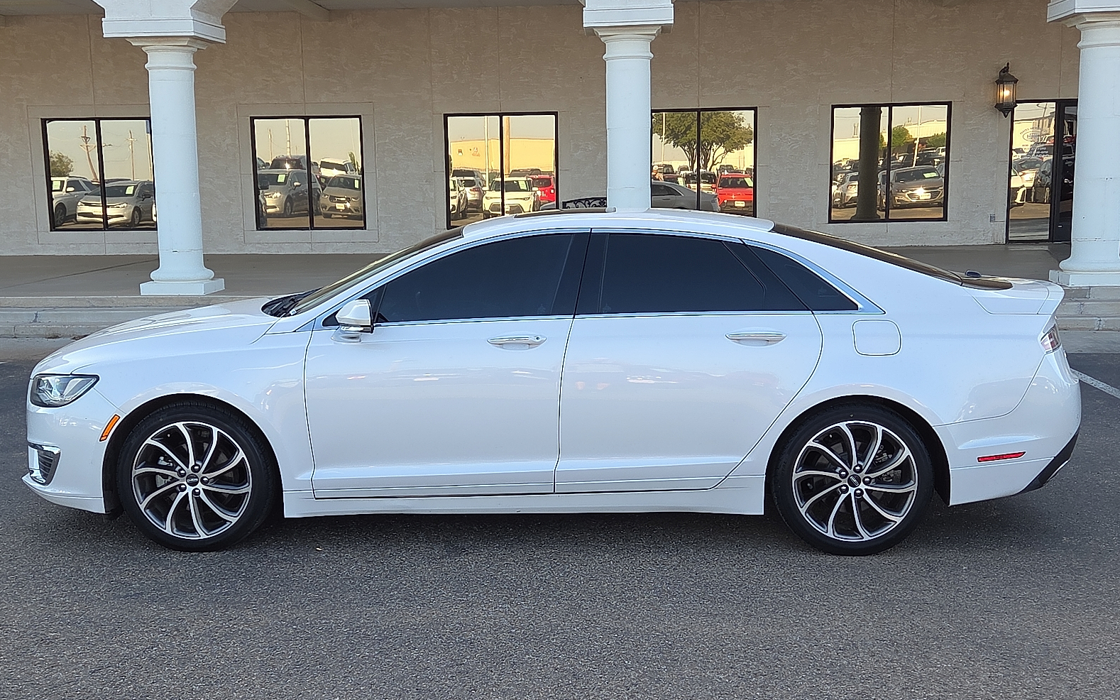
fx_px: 1312
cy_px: 398
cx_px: 553
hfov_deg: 46.2
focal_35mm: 43
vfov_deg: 29.8
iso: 76
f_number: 1.8
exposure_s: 1/1000
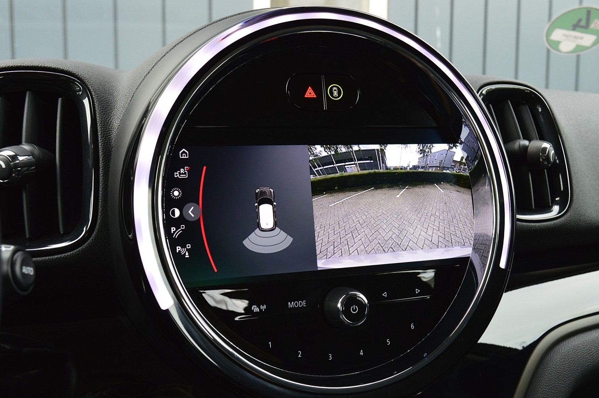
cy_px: 199
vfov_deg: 39.9
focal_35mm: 33
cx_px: 300
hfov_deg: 57.3
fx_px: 549
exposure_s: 1/60
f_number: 8
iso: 500
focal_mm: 22
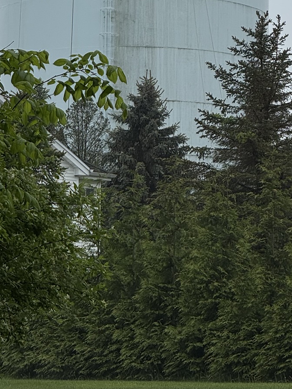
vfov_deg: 7.3
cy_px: -32
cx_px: 173
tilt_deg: +10.8
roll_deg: +1.2
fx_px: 3025
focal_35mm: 269
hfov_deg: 5.5
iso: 50
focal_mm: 15.66
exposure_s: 1/1342
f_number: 2.8
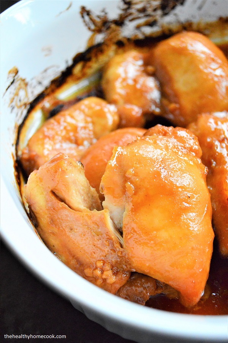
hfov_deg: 31.8
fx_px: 400
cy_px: 172
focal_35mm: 42
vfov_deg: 46.4
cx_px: 114
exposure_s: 1/200
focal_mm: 28
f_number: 4.5
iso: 3200
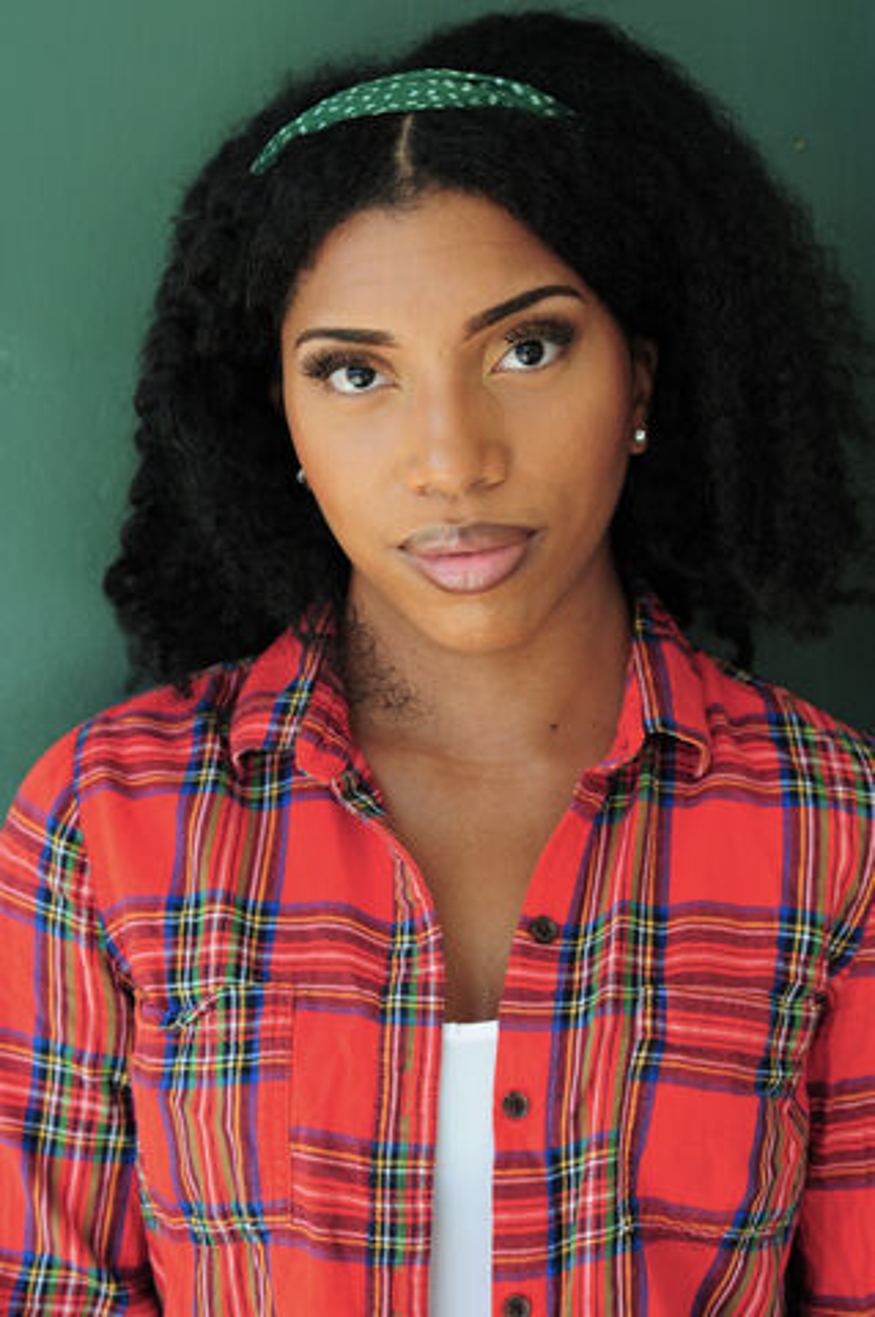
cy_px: 658
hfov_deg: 16.0
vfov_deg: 23.9
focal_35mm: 85
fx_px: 3105
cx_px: 438
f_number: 5
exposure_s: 1/400
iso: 400
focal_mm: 85
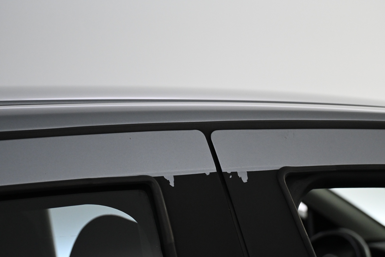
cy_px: 128
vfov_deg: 22.1
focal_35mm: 62
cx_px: 192
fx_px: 658
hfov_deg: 32.6
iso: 2500
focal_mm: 41
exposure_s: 1/125
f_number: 5.6
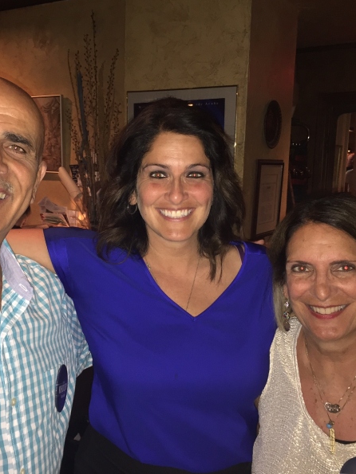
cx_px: 127
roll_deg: -1.7
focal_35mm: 39
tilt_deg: -9.0
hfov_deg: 36.5
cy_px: 236
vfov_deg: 47.9
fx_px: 535
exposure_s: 1/16
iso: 125
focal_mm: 4.15
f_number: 2.2
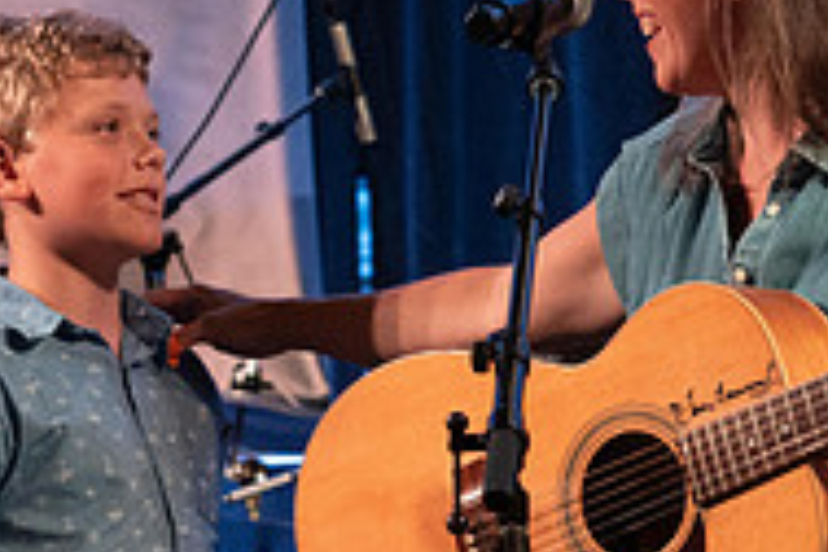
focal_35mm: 267
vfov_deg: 5.1
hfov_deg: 7.7
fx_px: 6141
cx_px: -140
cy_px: 366
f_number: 5.6
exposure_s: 1/250
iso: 6400
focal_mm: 87
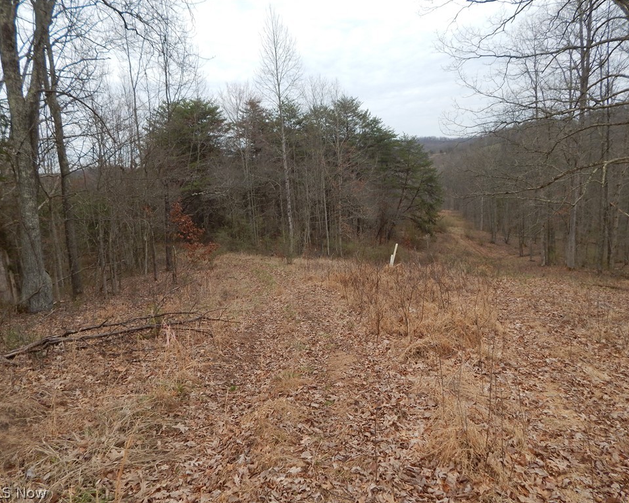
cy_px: 251
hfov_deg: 72.6
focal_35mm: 23
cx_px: 315
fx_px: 428
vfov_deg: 60.9
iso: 125
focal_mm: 4
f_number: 3
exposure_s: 1/800
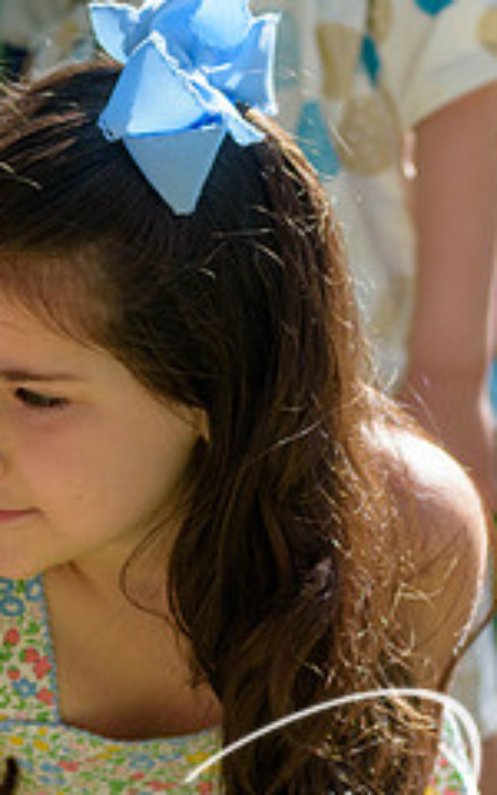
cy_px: 561
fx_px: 7195
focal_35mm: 332
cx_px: 10
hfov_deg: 4.0
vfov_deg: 6.3
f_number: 5.6
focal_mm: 90
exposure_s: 1/500
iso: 280
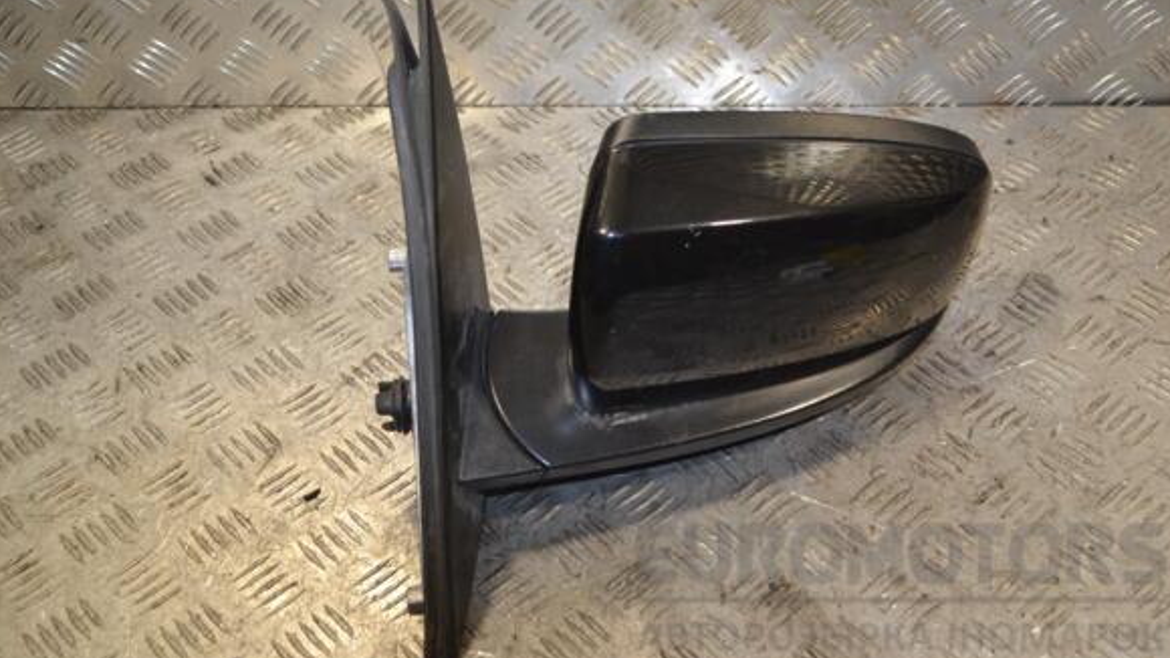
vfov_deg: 23.0
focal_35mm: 52
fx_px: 1613
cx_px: 599
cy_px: 285
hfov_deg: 39.9
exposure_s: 1/125
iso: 360
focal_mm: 32
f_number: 4.8
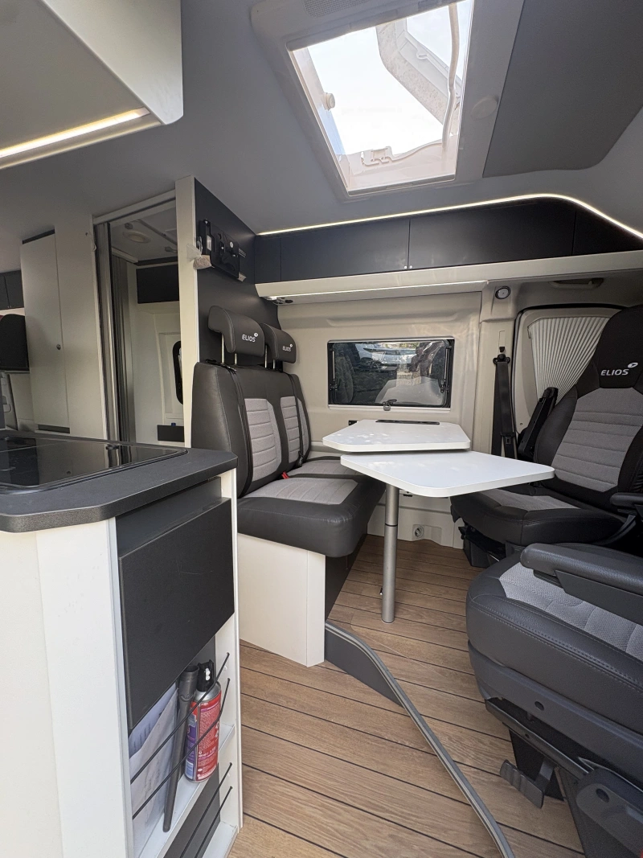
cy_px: 429
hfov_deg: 85.7
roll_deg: -0.4
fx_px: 347
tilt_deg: -4.9
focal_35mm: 14
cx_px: 322
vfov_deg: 102.1
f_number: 2.2
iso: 40
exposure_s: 1/99
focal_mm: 2.22
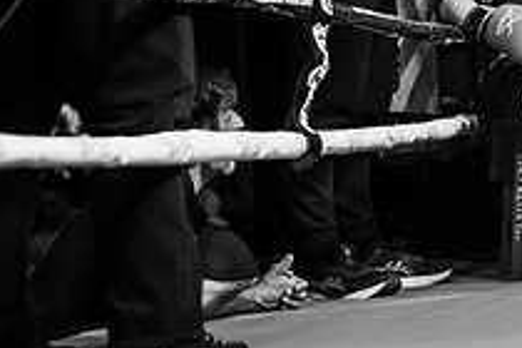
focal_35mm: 152
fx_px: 2204
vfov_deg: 9.0
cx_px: 636
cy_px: 26
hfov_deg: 13.1
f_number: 2.5
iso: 3200
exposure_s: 1/1000
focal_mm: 55
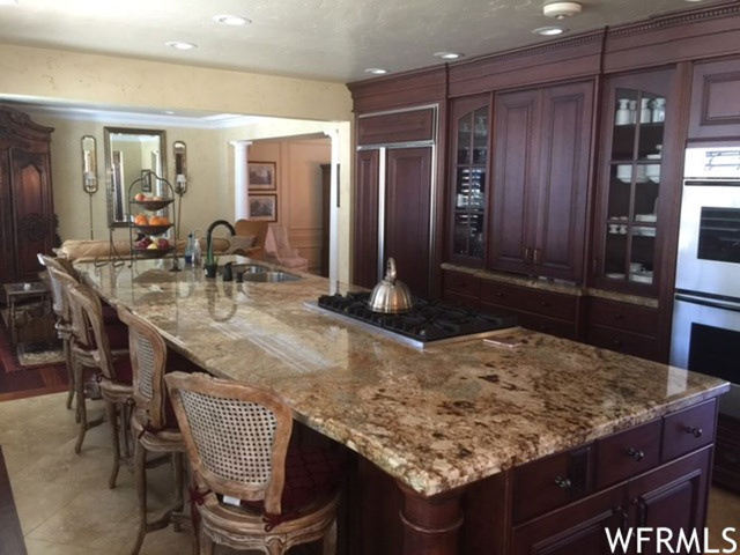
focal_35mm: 29
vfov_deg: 48.2
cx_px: 370
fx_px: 620
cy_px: 278
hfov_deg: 61.7
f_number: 2.2
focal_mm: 4.15
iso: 100
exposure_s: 1/15
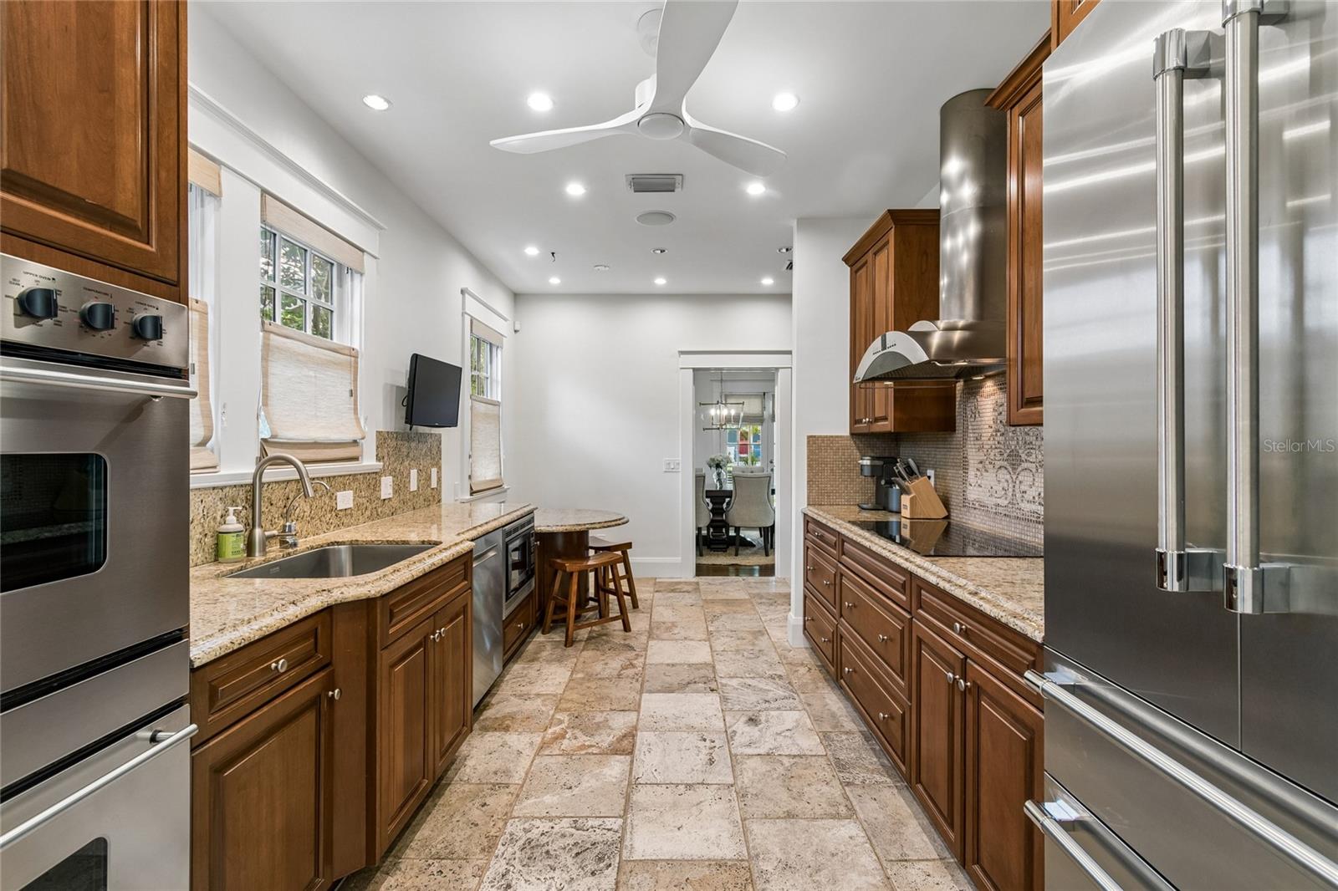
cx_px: 669
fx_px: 557
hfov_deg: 100.4
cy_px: 446
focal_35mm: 15
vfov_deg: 77.3
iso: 100
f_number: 7.1
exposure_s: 1/5
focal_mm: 10
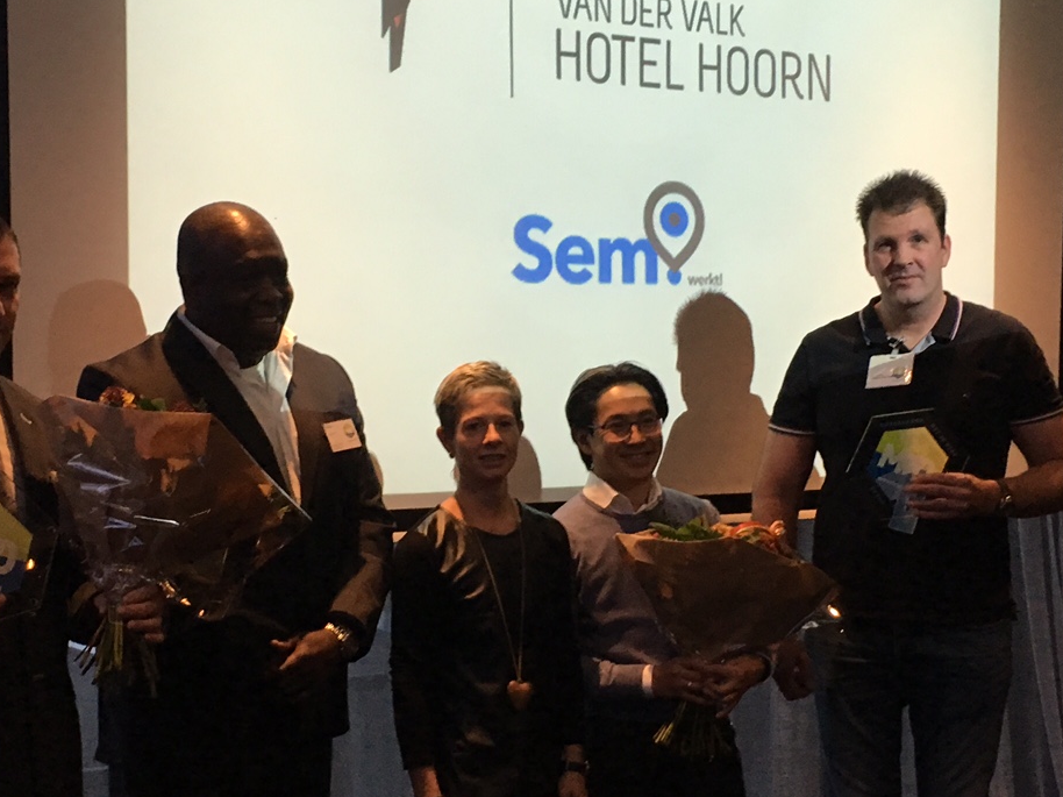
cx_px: 490
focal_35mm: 64
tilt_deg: -3.8
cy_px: 464
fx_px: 1965
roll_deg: +0.1
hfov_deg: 30.3
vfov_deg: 22.9
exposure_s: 1/33
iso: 125
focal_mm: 4.15
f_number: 2.2
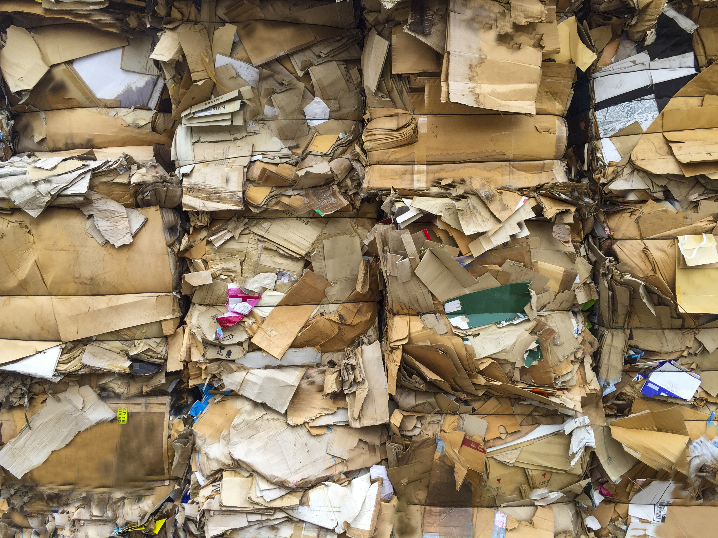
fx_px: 602
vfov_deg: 48.2
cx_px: 359
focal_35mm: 29
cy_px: 269
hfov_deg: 61.7
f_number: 2.2
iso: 32
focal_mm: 4.15
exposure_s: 1/400
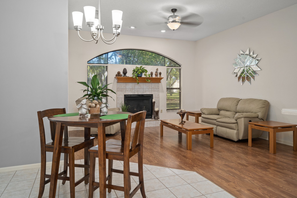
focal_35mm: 24
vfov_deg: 53.1
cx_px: 148
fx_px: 198
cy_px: 99
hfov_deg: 73.7
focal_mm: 24
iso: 320
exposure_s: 1/4
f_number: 8
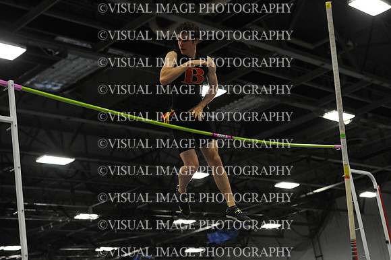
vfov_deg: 19.4
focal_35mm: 70
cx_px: 196
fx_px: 760
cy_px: 130
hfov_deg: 28.9
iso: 10000
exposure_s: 1/640
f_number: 3.5
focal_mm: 70
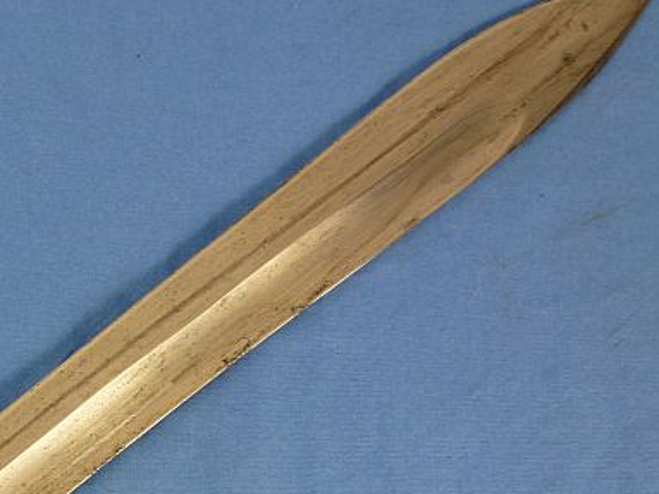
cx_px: 28
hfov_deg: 26.9
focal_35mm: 69
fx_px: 1313
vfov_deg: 20.7
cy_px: 472
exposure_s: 1/60
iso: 200
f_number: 3.6
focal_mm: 5.9
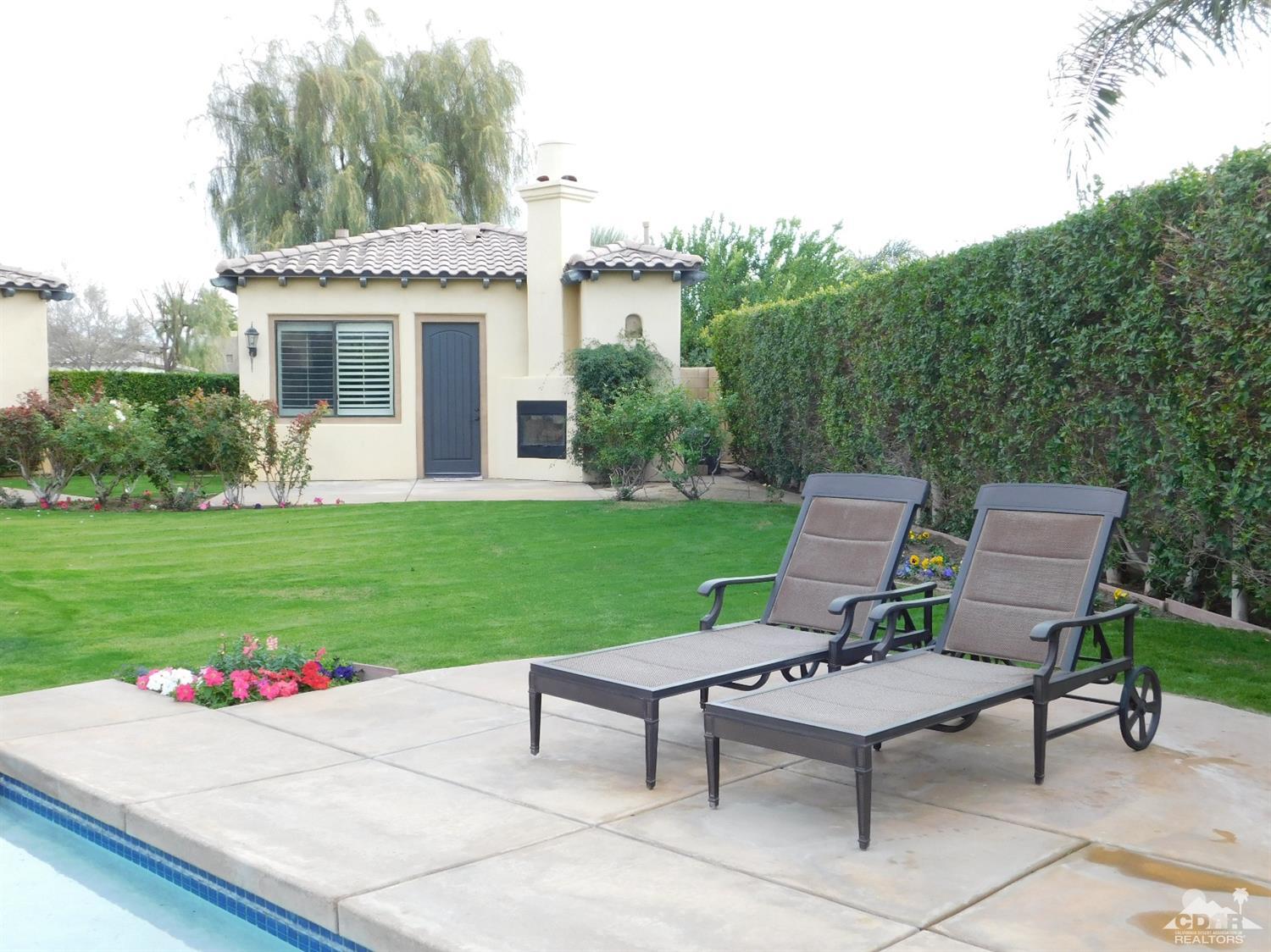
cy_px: 476
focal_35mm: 36
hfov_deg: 51.4
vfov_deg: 39.6
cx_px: 636
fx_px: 1321
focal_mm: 6.3
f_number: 3.5
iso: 125
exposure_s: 1/200
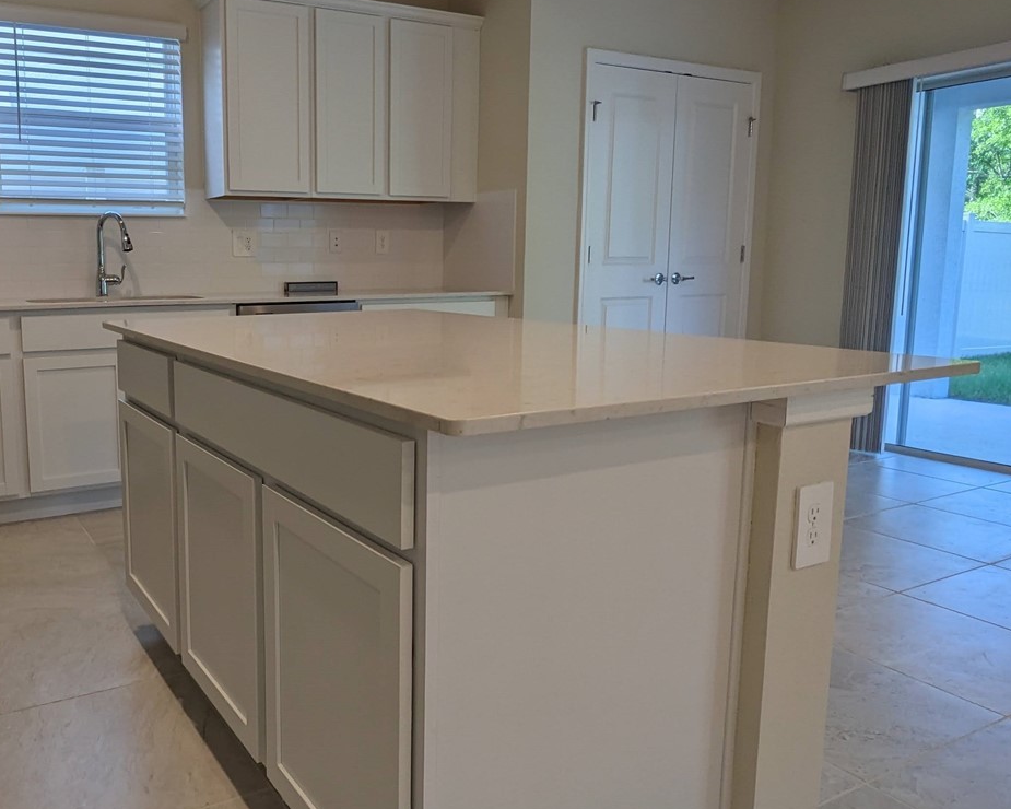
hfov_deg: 62.2
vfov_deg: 53.1
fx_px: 808
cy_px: 377
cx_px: 324
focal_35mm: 27
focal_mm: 2.22
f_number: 2.2
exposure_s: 1/60
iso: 49
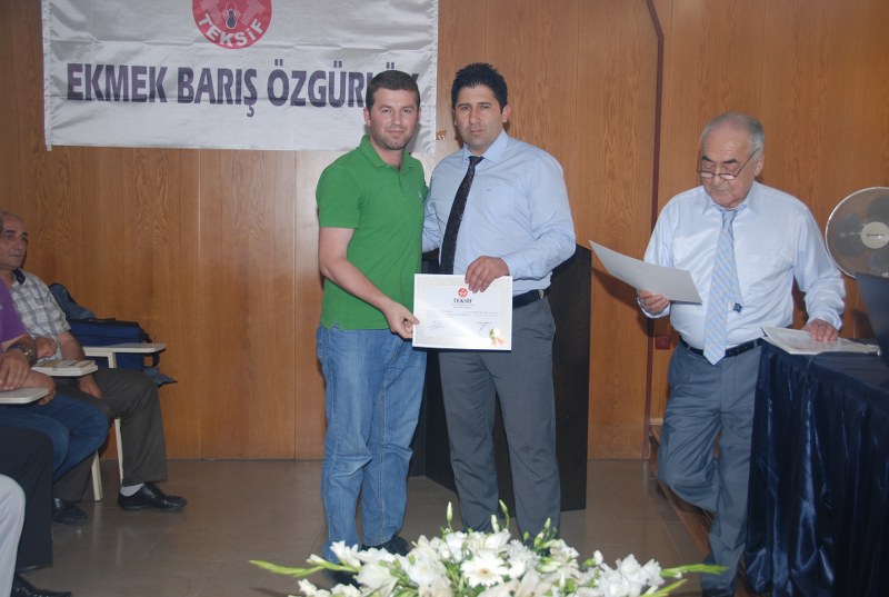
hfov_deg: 46.3
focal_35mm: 42
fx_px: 1039
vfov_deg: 32.0
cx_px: 444
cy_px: 298
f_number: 4
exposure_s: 1/60
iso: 200
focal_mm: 28
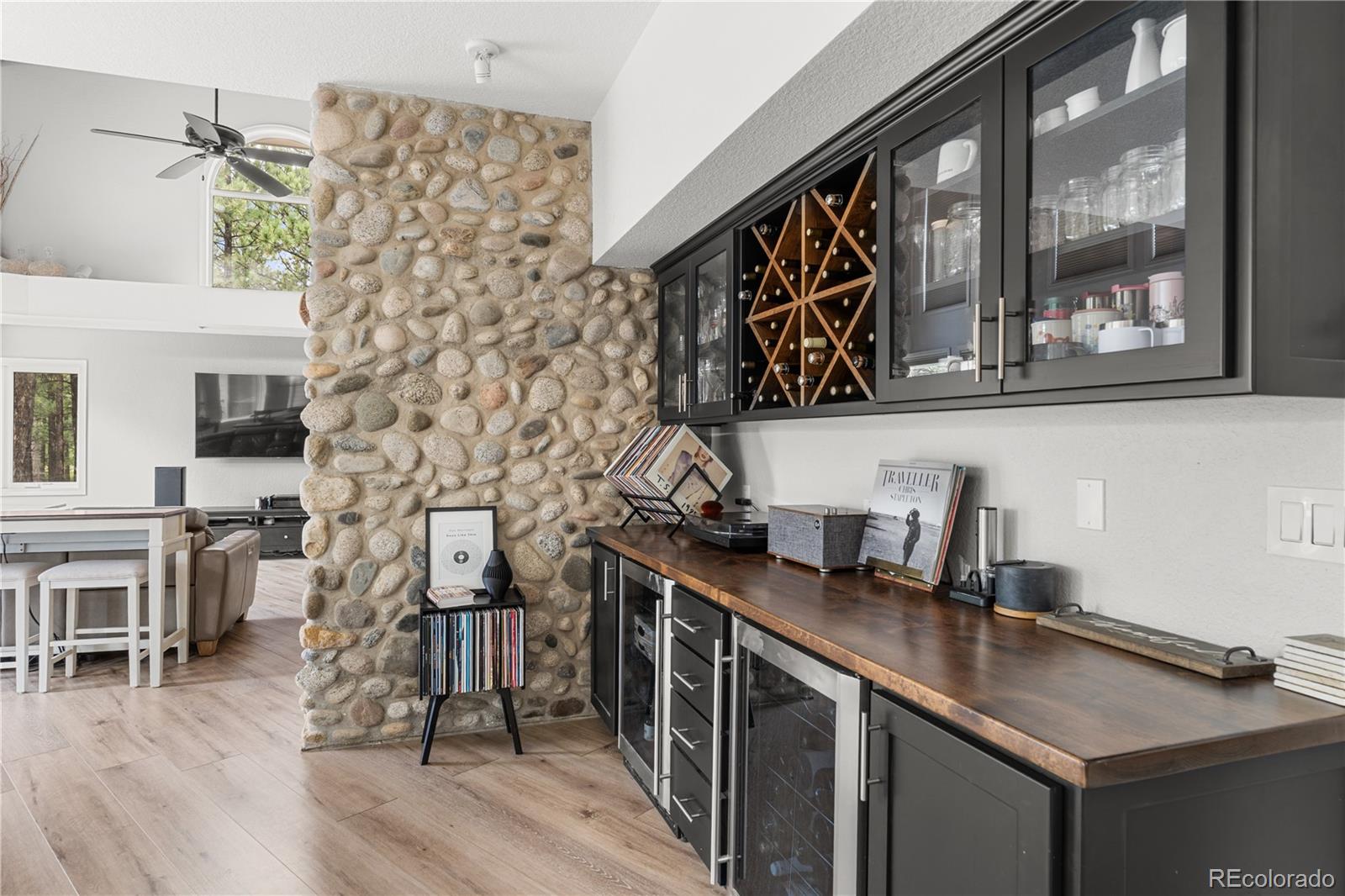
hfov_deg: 84.0
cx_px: 672
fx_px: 747
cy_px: 448
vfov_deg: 61.9
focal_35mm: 20
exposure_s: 1.3
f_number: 8
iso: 160
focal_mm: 20
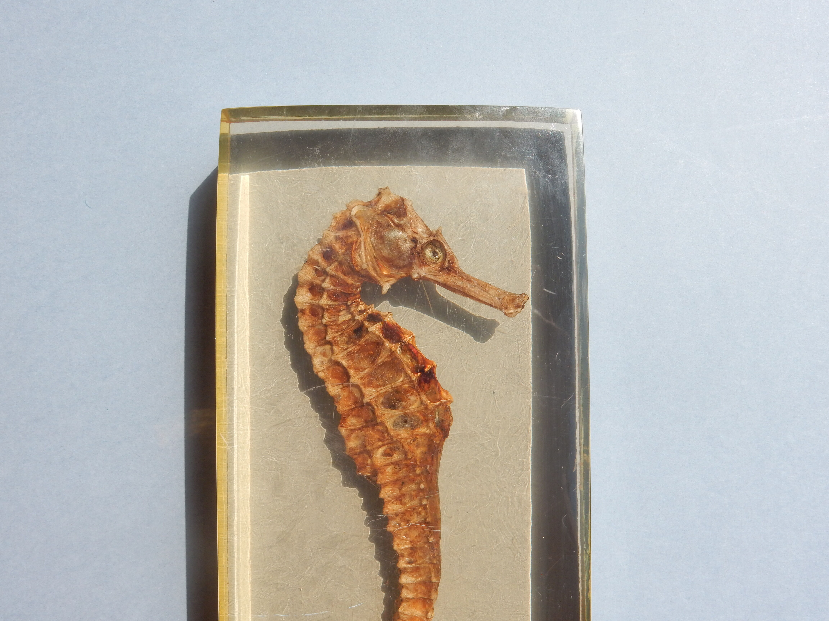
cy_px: 310
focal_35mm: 43
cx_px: 414
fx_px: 1030
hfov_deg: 43.9
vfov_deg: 33.6
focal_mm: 7.6
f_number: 4.2
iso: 125
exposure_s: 1/800
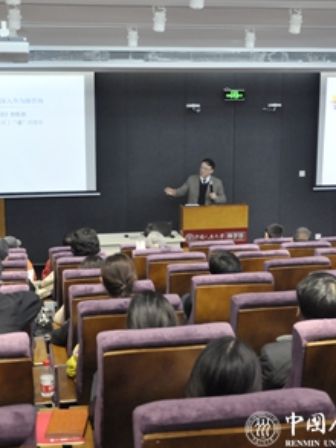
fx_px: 804
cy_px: 227
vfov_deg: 31.2
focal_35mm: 62
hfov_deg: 23.6
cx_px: 189
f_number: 4
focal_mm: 28
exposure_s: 1/100
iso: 1250
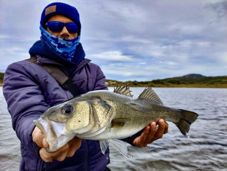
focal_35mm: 25
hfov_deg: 69.4
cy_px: 86
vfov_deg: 54.9
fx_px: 164
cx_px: 114
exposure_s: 1/800
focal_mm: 5.23
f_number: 1.8
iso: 40
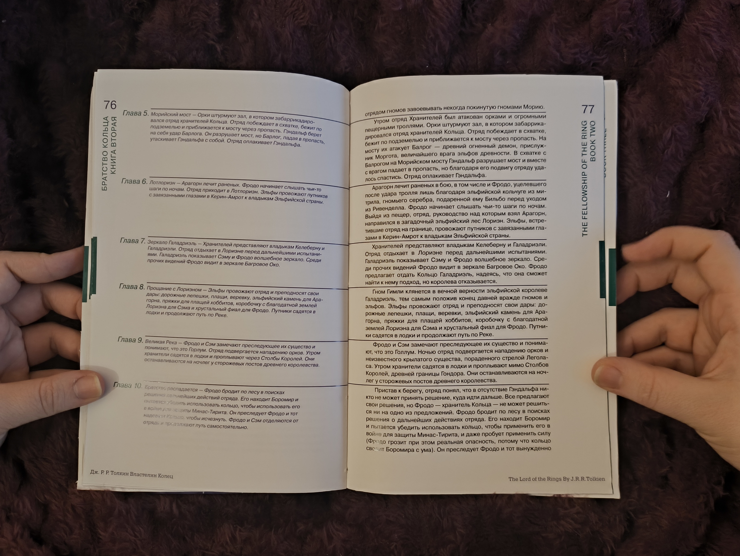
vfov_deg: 46.8
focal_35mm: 30
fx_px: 642
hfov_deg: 59.9
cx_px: 370
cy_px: 278
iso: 640
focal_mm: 4.71
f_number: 1.7
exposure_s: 1/33.3
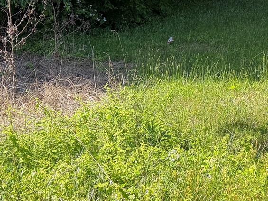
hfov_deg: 20.8
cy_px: -55
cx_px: 334
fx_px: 674
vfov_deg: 16.1
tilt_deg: -5.4
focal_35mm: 87
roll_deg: -0.2
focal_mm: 6.76
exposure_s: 1/1337
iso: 80
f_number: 1.78
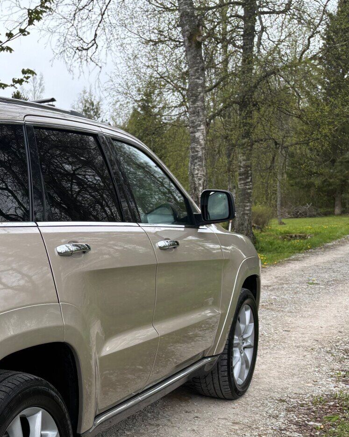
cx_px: -68
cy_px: 326
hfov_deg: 25.7
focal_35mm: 53
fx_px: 684
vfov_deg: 34.6
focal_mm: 5.96
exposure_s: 1/272
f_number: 1.6
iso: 50
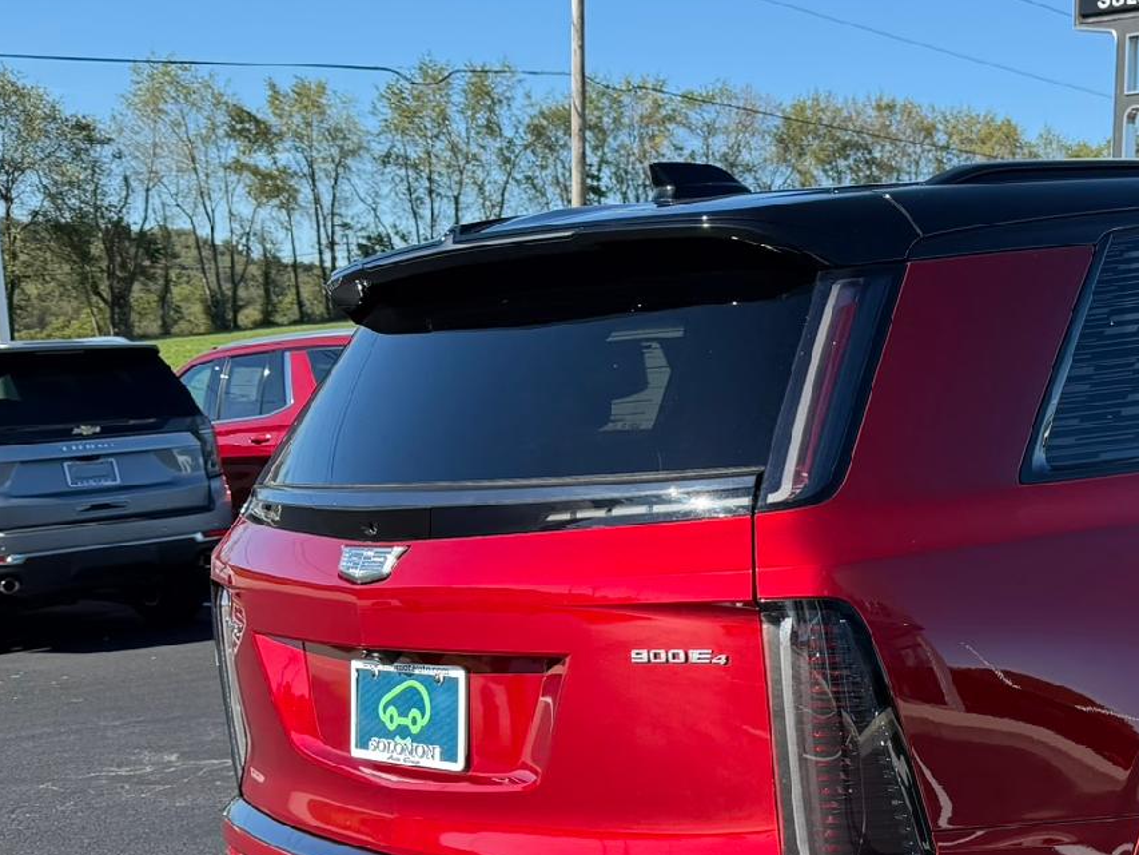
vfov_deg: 26.3
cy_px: 735
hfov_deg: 33.7
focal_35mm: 54
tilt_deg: -6.4
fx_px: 1777
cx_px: 1021
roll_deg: +0.7
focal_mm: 6.76
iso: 100
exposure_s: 1/2370
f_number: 1.78
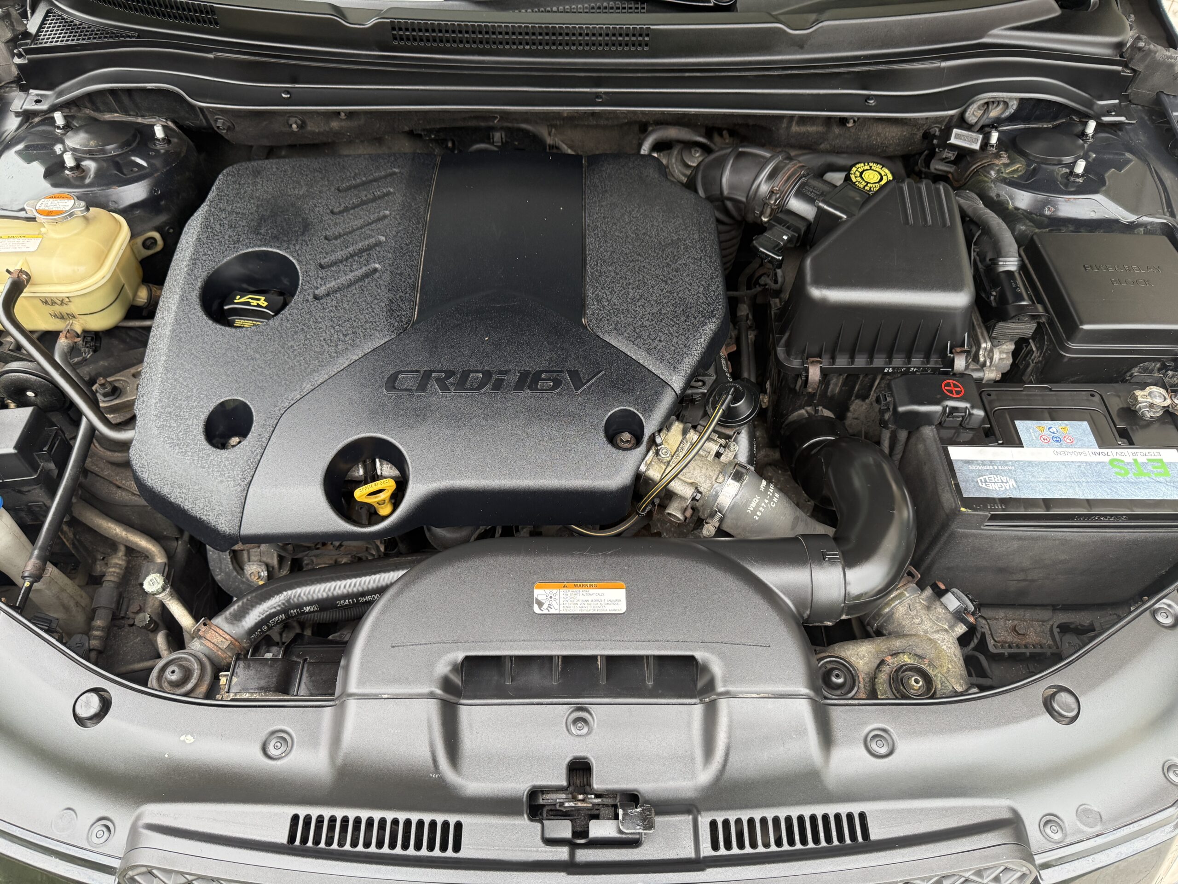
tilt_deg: -49.6
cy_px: 442
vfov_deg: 56.8
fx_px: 817
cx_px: 589
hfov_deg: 71.6
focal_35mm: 24
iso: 160
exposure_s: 1/153
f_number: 1.78
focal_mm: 6.76
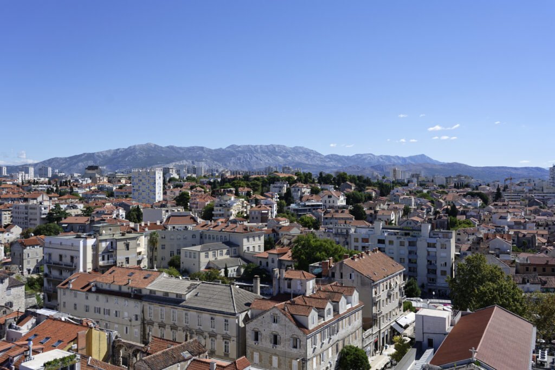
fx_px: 478
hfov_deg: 60.3
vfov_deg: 42.3
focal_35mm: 31
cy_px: 185
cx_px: 278
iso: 64
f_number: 5
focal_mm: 31
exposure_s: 1/640
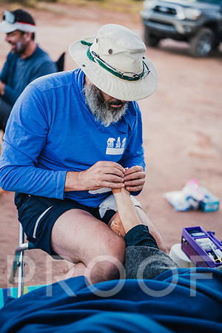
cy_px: 166
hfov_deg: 27.0
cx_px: 111
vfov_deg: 39.6
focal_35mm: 50
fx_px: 462
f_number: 1.4
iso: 100
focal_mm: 50
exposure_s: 1/250
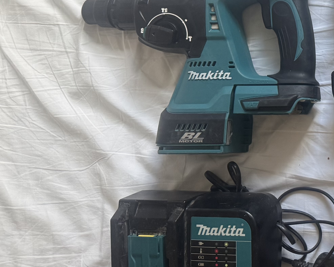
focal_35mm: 68
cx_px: 479
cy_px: -23
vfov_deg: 21.4
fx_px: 672
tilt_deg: -81.1
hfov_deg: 23.3
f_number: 1.78
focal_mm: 6.76
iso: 200
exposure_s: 1/121
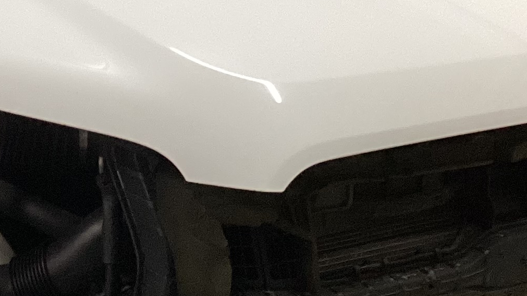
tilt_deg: -13.3
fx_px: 1523
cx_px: 94
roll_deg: -1.3
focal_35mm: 109
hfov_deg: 19.4
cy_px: -4
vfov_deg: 11.0
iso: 200
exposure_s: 1/60
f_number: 2.4
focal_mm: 3.3
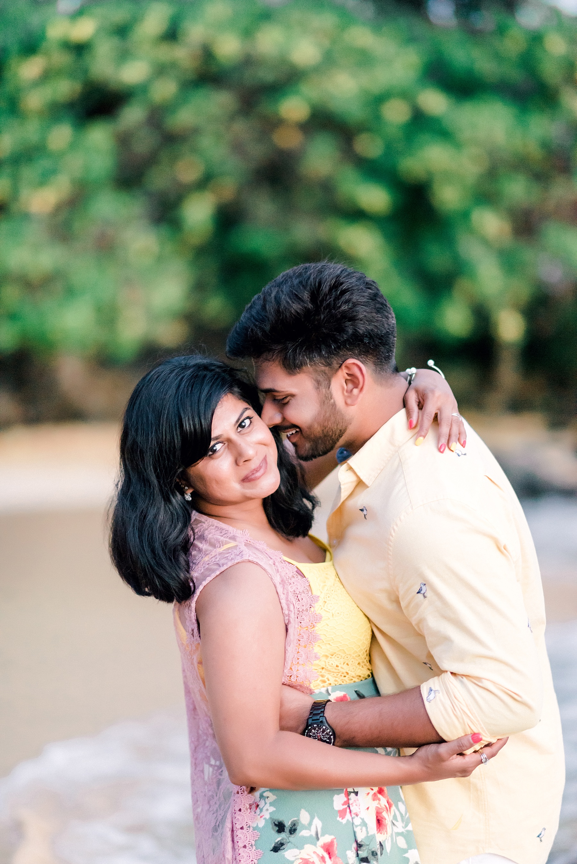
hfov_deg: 16.1
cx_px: 288
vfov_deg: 23.9
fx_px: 2042
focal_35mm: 85
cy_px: 432
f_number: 1.4
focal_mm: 85
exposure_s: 1/125
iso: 2000
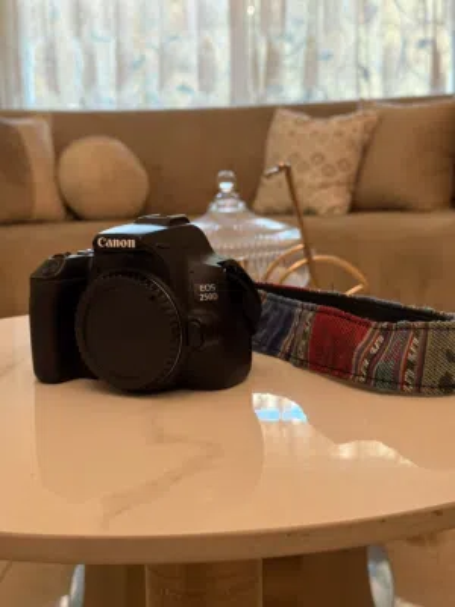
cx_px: 228
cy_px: 304
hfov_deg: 30.3
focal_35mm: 48
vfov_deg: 39.7
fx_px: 841
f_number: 1.78
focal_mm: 6.76
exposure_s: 1/50
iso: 160
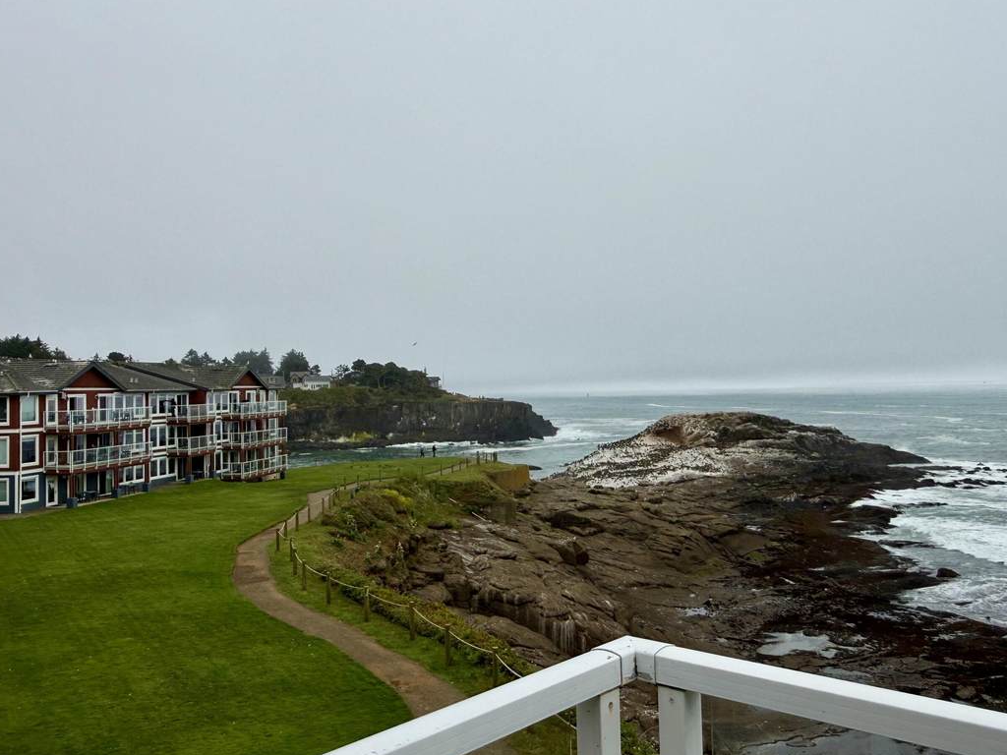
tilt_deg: +3.3
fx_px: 873
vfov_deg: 46.7
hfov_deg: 59.8
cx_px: 559
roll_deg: +1.0
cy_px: 340
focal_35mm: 30
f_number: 2.2
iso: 40
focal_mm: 2.22
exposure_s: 1/3534
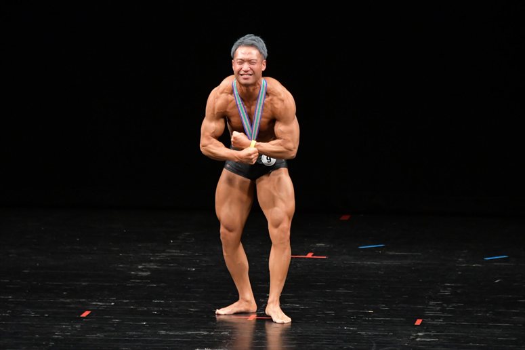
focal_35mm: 300
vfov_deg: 4.6
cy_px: 175
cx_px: 262
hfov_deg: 6.9
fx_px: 4373
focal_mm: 200
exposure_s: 1/400
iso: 3200
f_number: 5.6
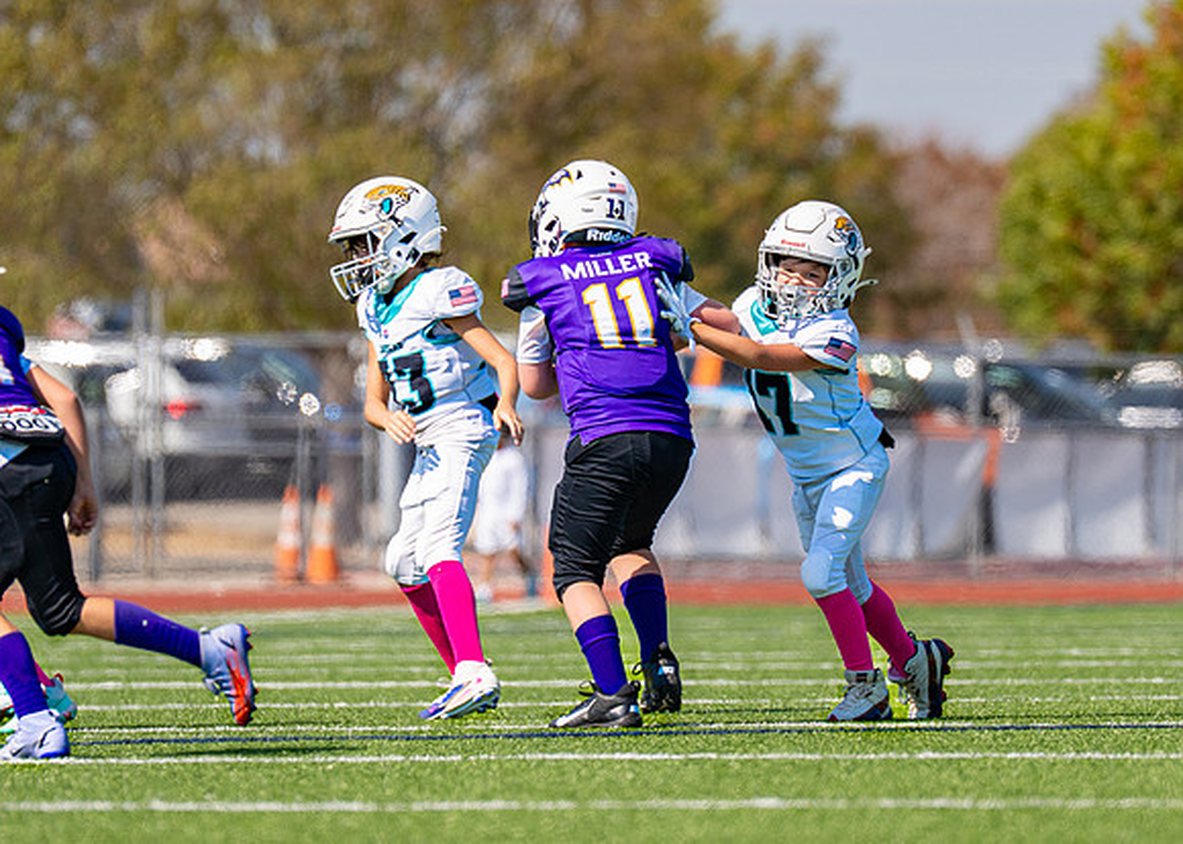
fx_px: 14433
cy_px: 423
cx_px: 741
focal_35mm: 430
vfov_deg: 3.4
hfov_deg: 4.7
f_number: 2.8
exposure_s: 1/2000
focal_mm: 200
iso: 100
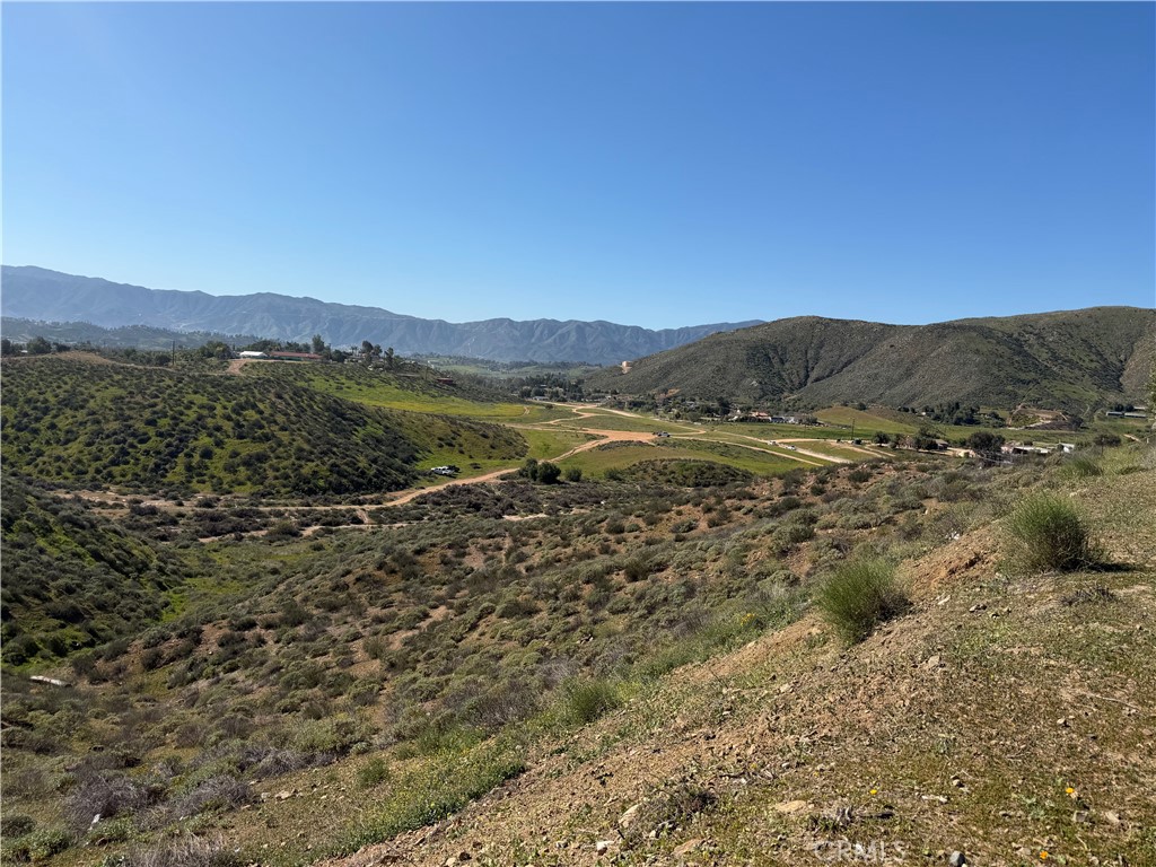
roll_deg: -4.9
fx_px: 801
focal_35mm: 24
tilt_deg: -5.2
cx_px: 578
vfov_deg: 56.8
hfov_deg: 71.6
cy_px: 434
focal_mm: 6.76
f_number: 1.78
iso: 80
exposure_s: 1/5714
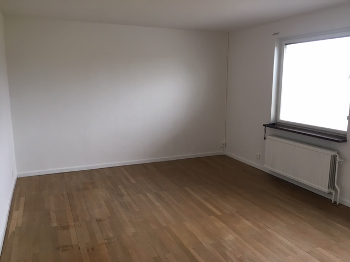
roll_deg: -0.4
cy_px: 131
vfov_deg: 48.2
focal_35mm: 29
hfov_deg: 61.7
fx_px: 293
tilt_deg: -9.5
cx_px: 175
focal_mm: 4.15
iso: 32
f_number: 2.2
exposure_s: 1/33
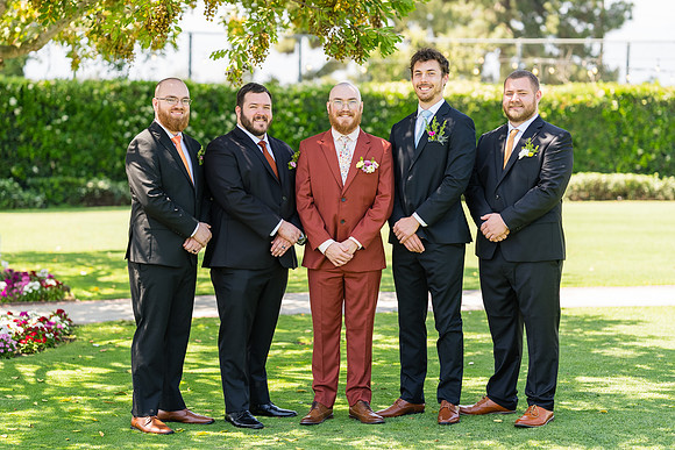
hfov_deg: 22.4
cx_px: 336
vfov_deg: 15.0
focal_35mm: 91
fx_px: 1705
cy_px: 214
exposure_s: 1/500
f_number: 2.2
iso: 100
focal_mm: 85
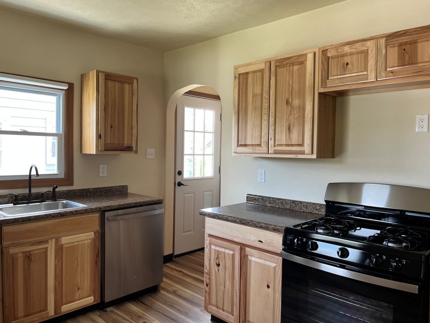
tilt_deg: -1.3
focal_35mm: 27
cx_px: 210
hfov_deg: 65.3
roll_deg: -0.4
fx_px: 335
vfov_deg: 51.4
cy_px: 158
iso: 125
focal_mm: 5.1
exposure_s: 1/121
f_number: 1.6
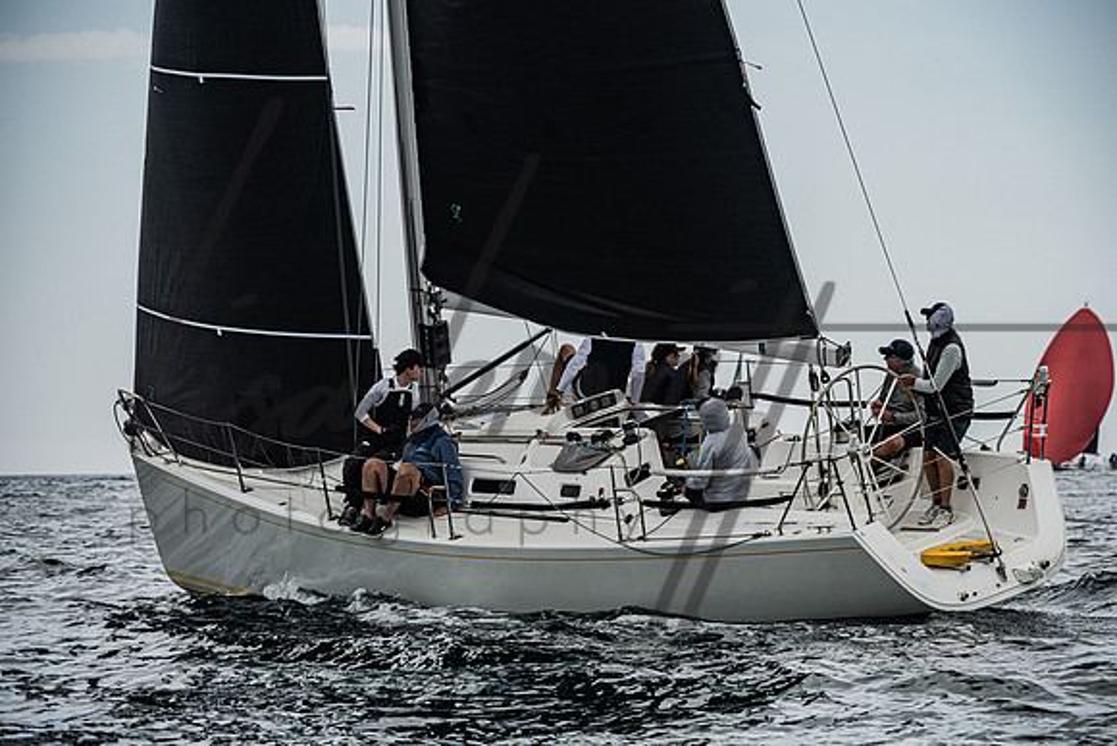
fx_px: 6378
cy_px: 372
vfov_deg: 6.7
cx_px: 569
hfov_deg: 10.0
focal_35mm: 206
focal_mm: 190
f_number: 8
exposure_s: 1/2500
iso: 400
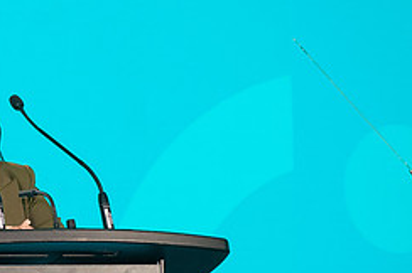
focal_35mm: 303
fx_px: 3463
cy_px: 171
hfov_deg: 6.8
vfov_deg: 4.5
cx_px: -56
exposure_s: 1/250
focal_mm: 85
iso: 1600
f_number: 5
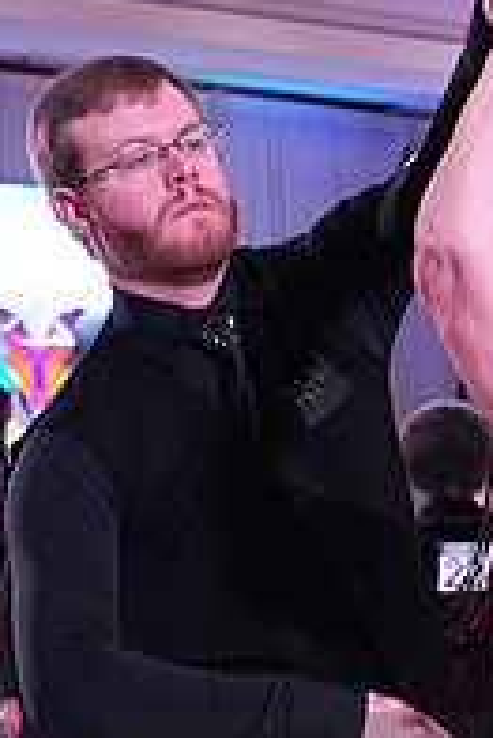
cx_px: 630
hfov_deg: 9.0
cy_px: 840
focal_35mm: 151
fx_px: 3096
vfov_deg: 13.3
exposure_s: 1/320
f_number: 5.6
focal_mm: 34
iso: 3200
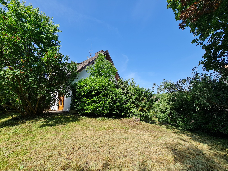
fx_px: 86
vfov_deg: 89.9
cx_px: 114
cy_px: 86
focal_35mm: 13
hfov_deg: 106.2
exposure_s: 1/1056
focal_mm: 2.2
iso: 64
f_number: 2.2
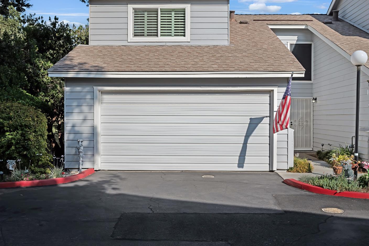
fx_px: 328
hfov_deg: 58.7
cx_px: 197
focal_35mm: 32
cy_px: 122
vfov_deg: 41.1
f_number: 8
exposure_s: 1/1600
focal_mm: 30
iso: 250
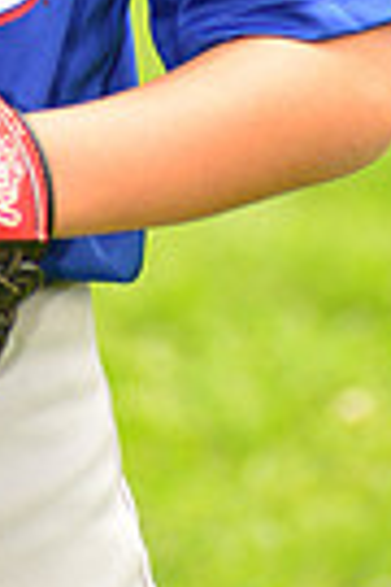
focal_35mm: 795
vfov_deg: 2.6
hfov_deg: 1.7
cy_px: -357
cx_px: -93
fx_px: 12951
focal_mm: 185
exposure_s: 1/250
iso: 100
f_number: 5
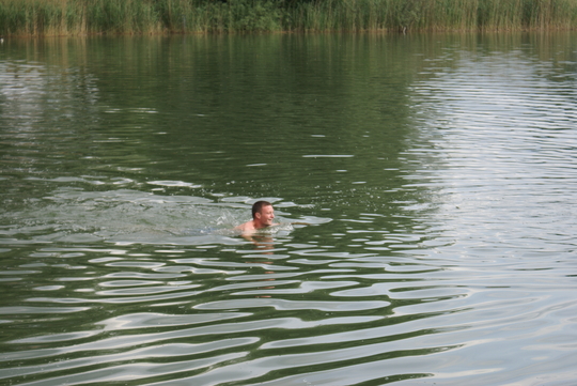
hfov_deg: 19.4
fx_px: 1684
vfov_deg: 13.1
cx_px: 288
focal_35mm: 105
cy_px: 193
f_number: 5.6
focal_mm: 70
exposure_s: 1/250
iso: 100
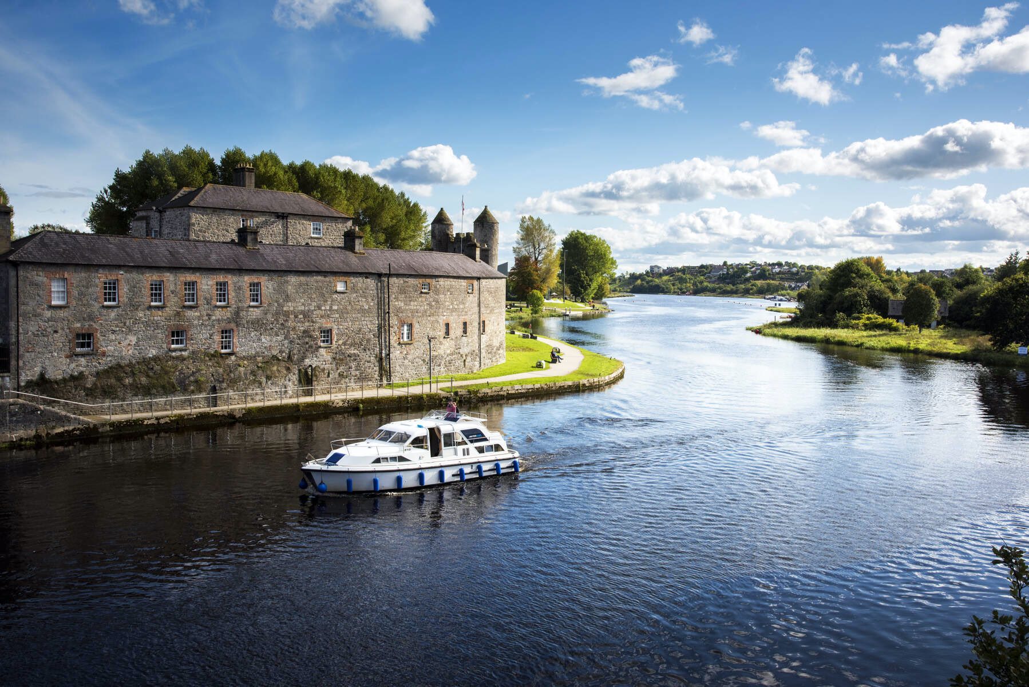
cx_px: 514
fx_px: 972
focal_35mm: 34
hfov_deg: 55.8
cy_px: 344
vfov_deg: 38.9
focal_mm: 34
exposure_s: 1/400
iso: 200
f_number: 14
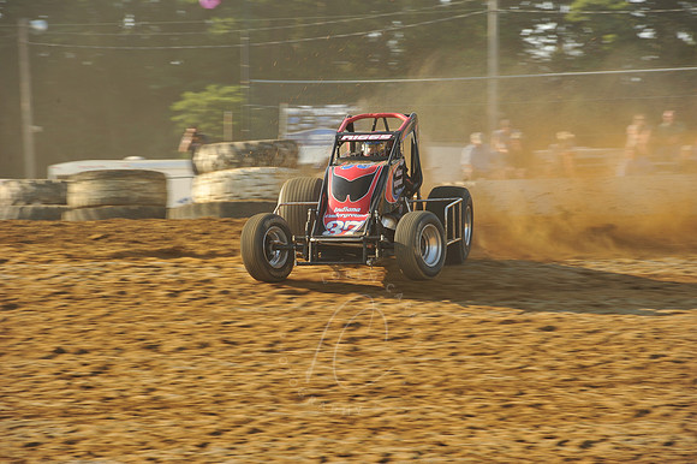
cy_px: 232
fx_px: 3773
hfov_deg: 10.6
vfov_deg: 7.0
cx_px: 348
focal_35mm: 195
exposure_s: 1/320
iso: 400
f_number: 9
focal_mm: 195
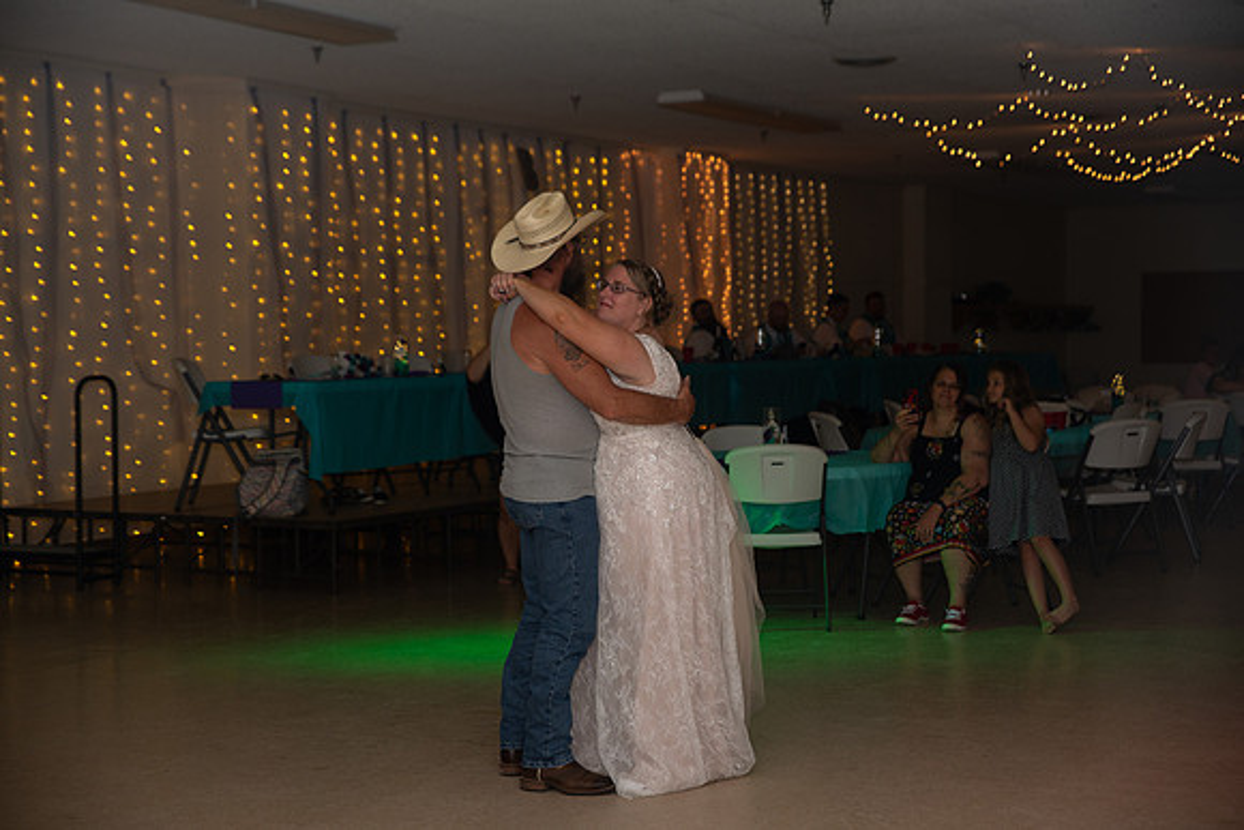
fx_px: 2143
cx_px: 622
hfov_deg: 32.4
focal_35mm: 62
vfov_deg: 21.9
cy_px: 415
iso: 800
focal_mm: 62
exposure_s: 1/125
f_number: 3.5
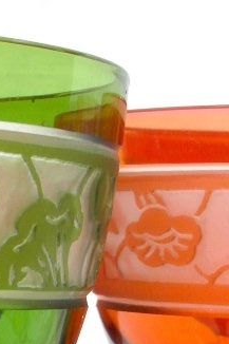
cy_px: 456
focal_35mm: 157
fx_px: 1500
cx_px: -89
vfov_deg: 12.6
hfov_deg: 8.6
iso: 80
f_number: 5.8
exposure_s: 1/750
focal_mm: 6.8
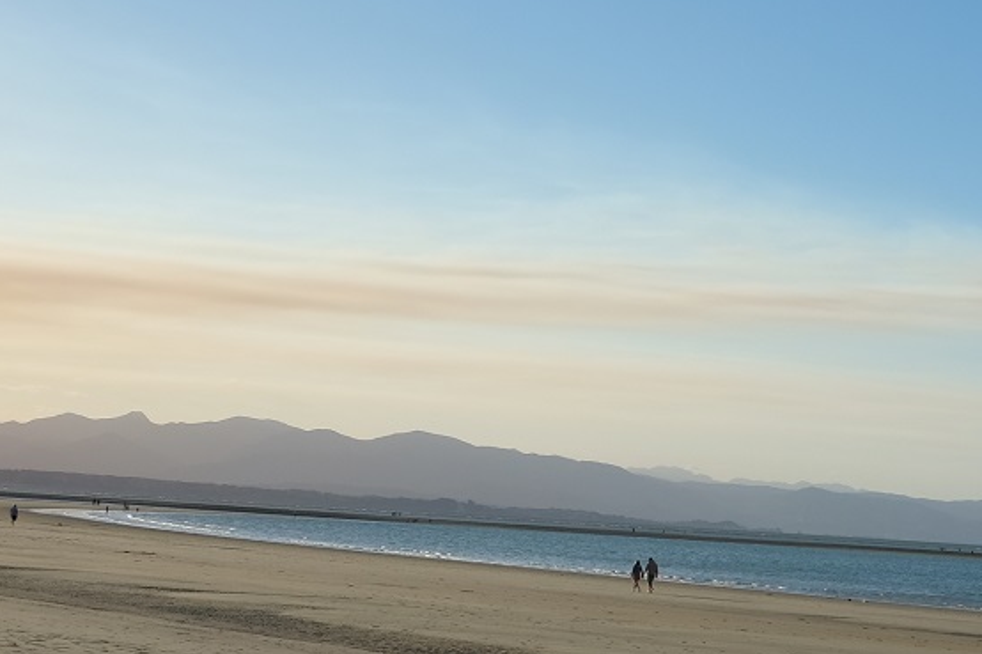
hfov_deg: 23.3
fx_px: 2127
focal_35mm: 78
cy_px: 486
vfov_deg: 17.4
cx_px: 1237
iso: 200
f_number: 8
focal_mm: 18
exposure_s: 1/420
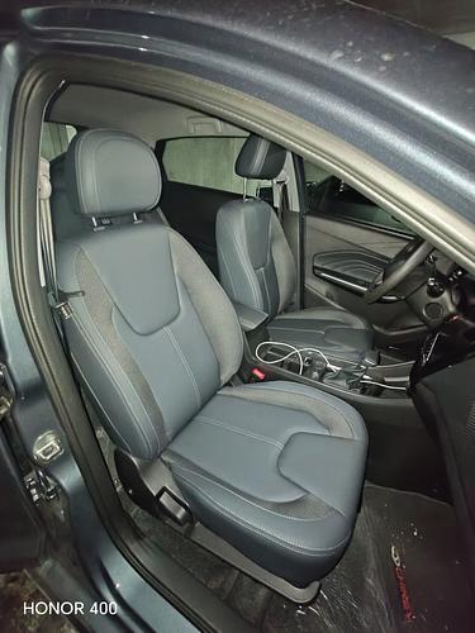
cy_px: 316
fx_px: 293
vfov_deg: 94.5
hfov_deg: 78.1
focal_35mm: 16
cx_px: 238
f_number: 2.2
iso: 3200
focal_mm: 1.96
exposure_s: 1/11
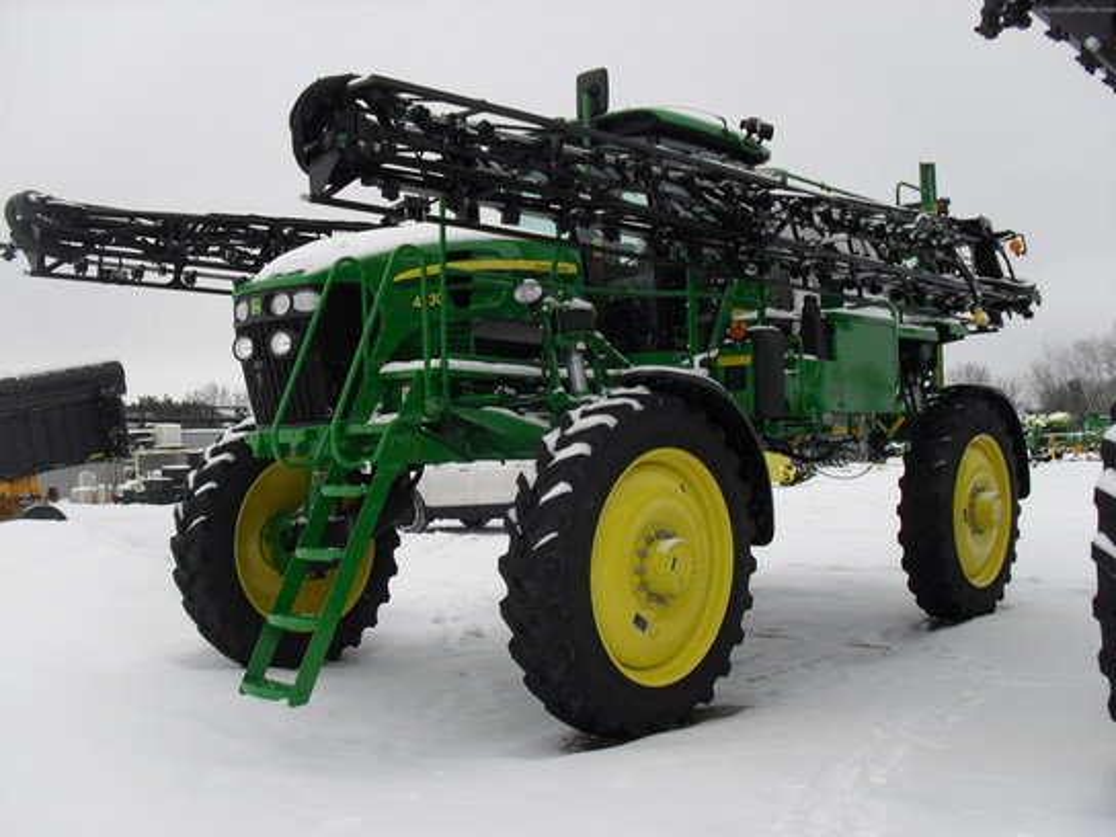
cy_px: 418
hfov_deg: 52.6
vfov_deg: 40.7
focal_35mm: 35
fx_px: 1128
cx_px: 558
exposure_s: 1/250
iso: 100
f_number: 3.2
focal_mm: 6.3
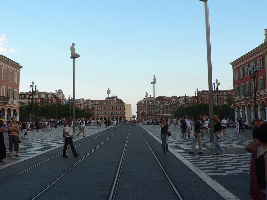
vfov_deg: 39.7
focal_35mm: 36
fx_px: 278
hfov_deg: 51.4
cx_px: 134
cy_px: 100
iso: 80
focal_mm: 6
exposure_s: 1/125
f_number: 4
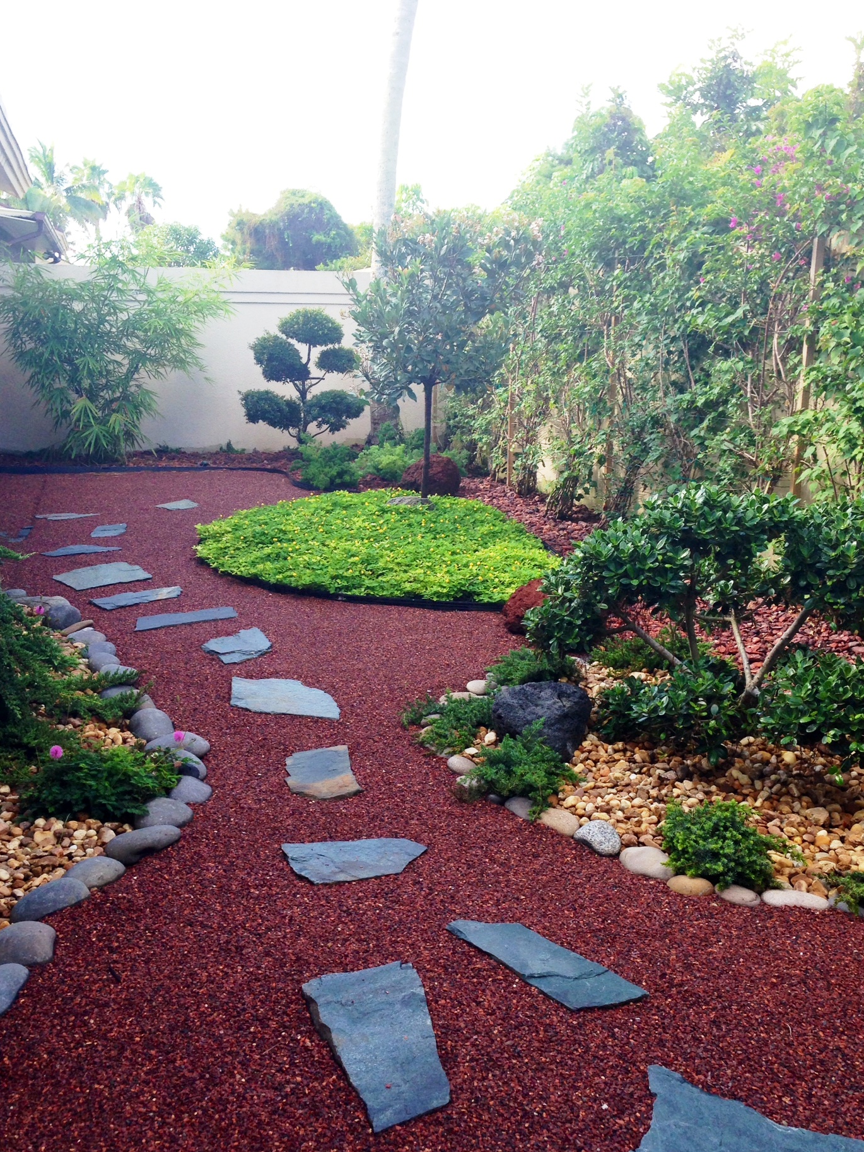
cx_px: 393
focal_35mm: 37
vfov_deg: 50.1
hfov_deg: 38.6
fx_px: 1231
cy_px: 612
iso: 50
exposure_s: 1/239
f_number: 2.4
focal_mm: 4.12
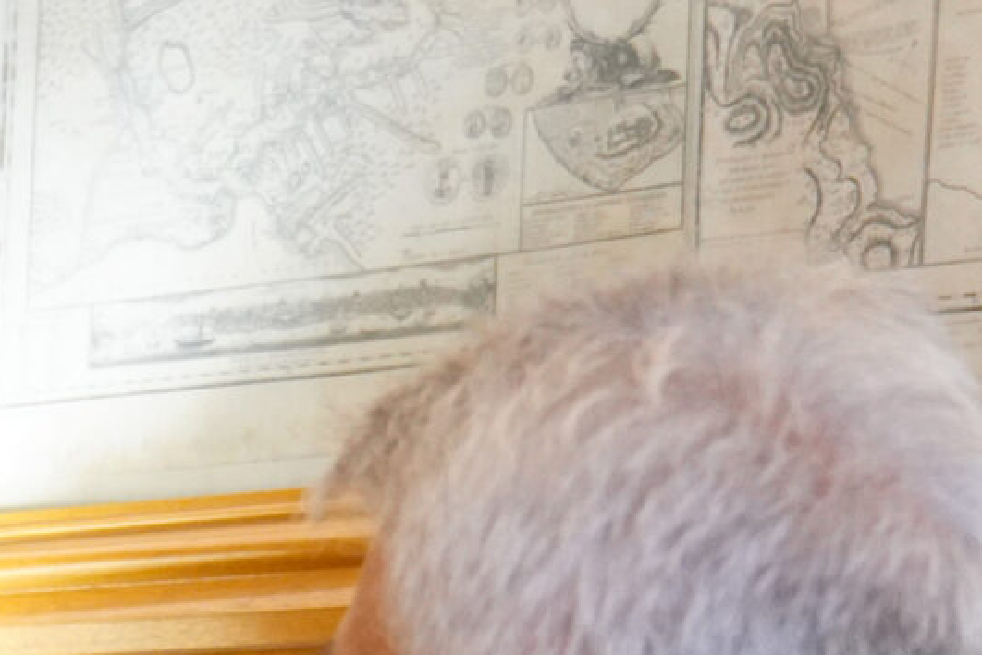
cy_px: 1520
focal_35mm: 164
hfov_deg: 11.7
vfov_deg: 7.8
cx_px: -675
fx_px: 4473
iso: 2500
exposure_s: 1/160
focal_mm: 34
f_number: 4
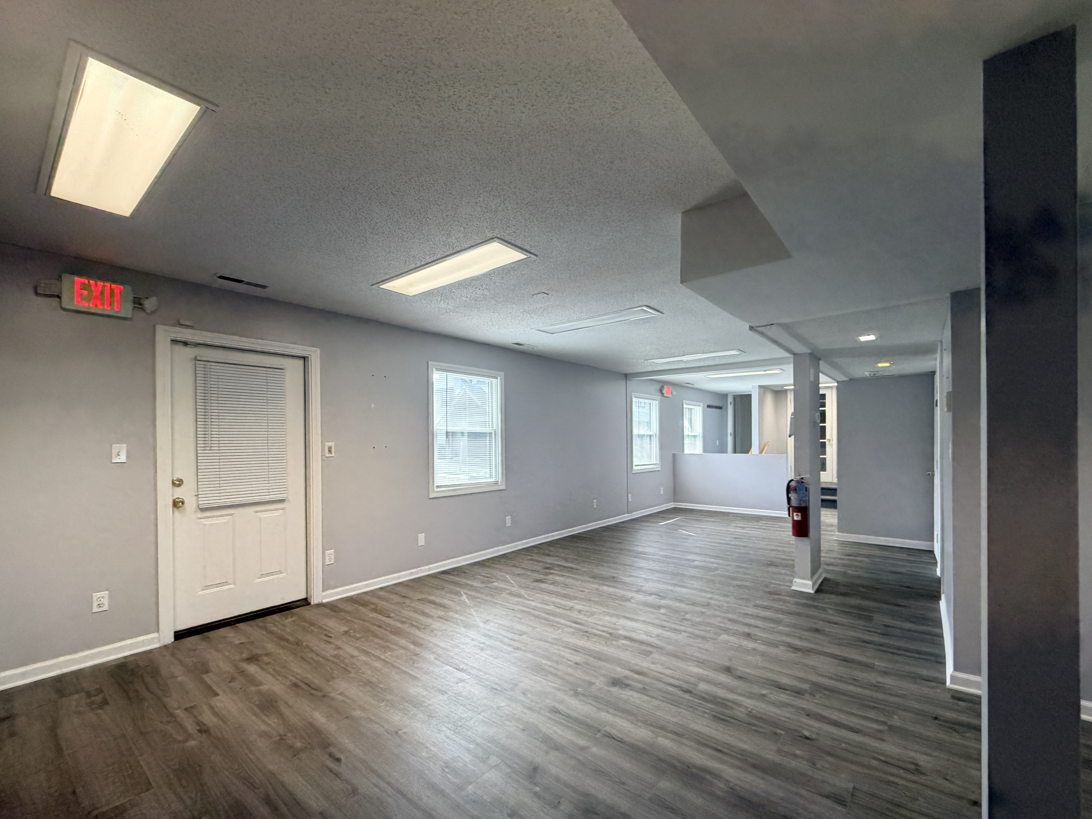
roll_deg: +0.5
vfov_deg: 81.6
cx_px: 567
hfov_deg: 98.1
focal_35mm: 15
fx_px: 473
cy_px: 438
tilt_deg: +0.2
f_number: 2.2
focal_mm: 2.22
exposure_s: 1/120
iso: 250
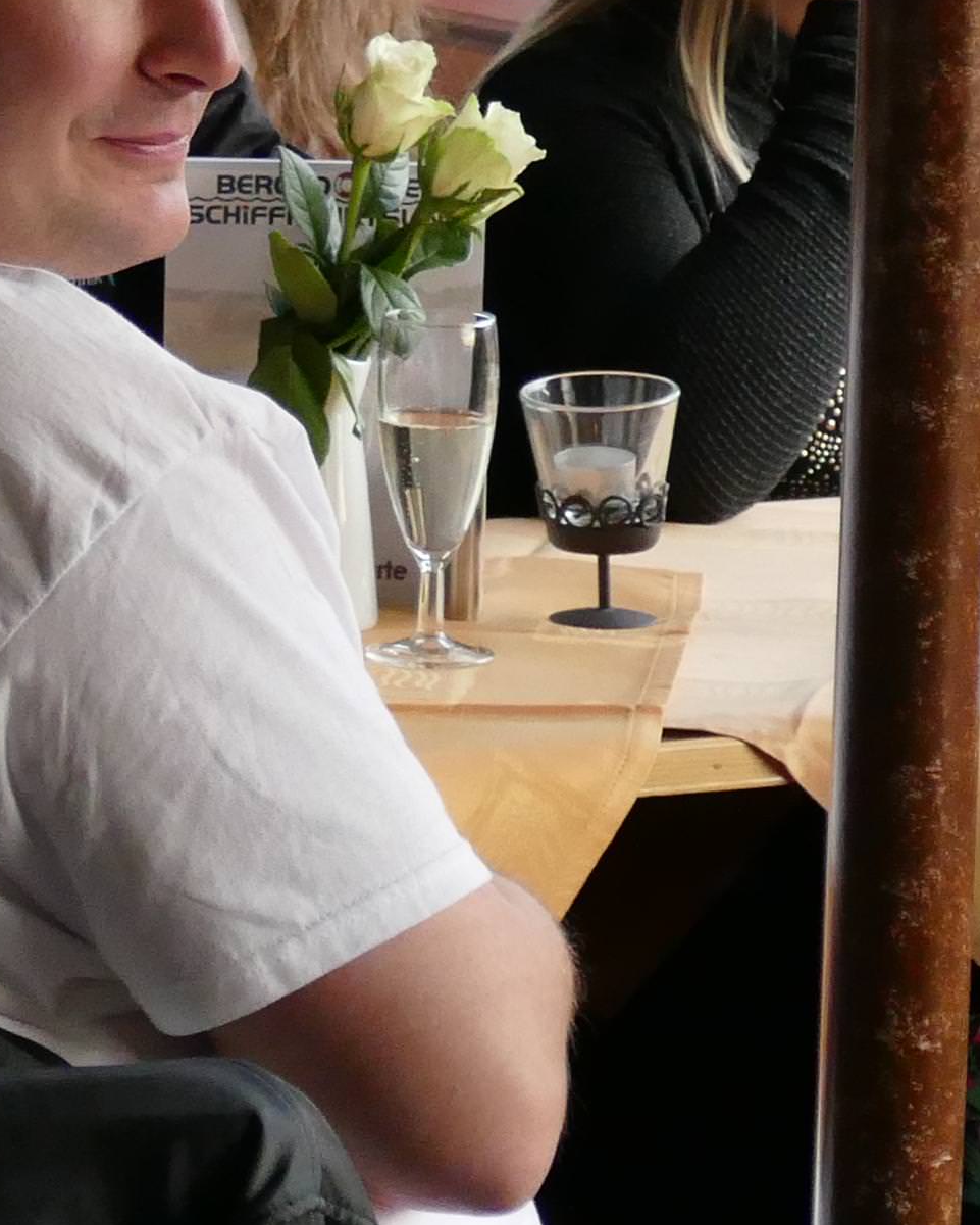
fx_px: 7903
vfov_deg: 8.9
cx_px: -420
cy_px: 381
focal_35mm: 218
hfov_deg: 7.0
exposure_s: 1/80
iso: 1000
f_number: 3.3
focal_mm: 18.44
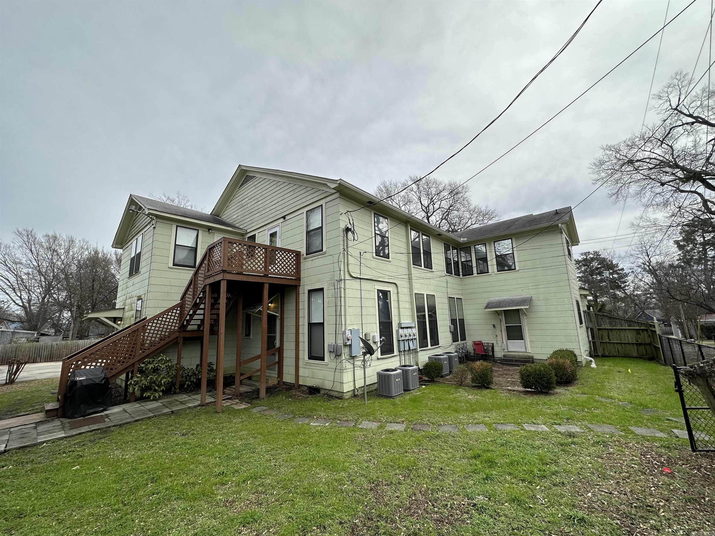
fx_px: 289
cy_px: 268
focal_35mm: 14
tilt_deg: +8.5
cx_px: 358
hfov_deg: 102.1
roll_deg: +1.3
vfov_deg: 85.7
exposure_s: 1/1553
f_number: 2.2
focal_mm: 2.22
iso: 50
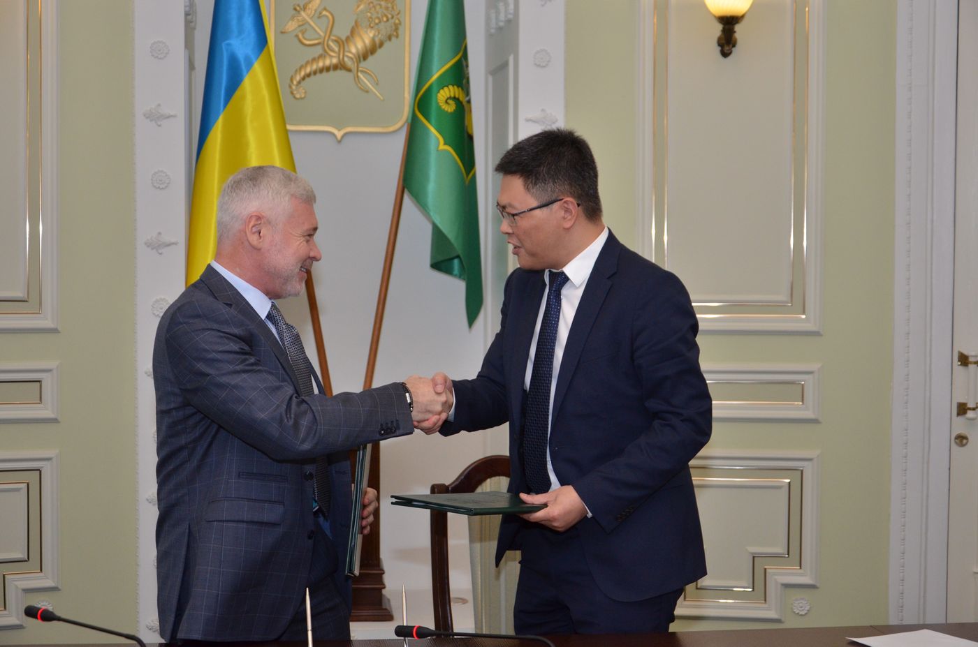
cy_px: 324
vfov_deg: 22.5
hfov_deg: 33.5
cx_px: 489
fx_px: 1626
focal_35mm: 60
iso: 800
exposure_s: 1/250
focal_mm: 40
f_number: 4.5
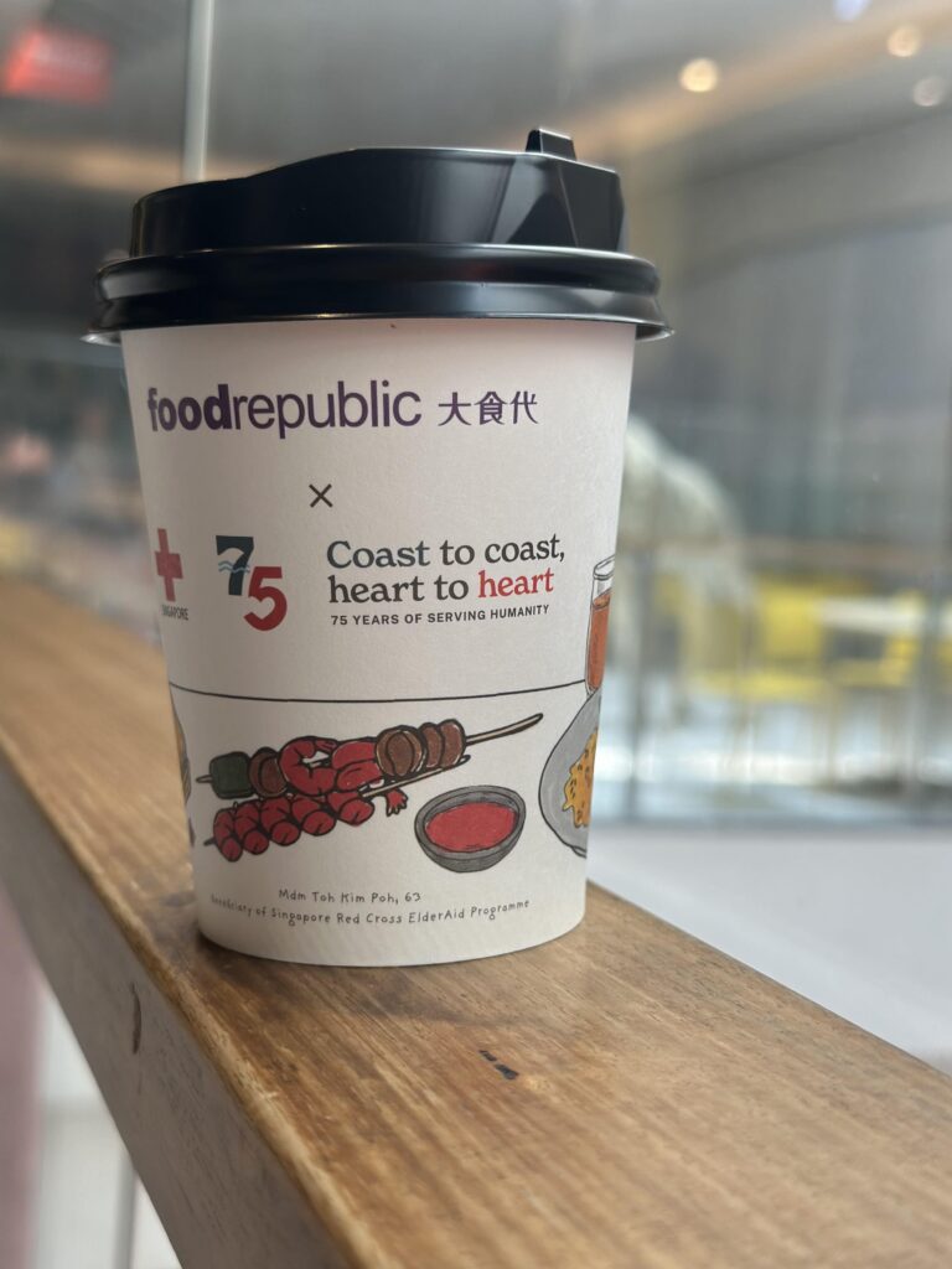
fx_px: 1760
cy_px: 634
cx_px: 476
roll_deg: -4.6
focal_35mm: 48
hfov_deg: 30.3
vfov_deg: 39.7
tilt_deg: -3.7
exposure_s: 1/139
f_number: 1.78
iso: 64
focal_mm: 6.86
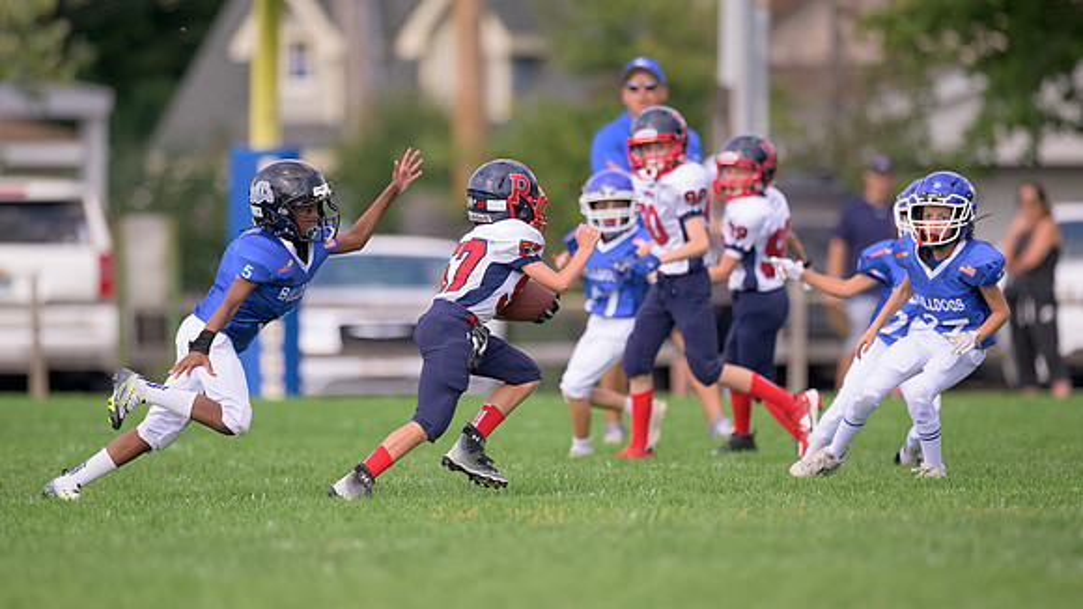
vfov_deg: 2.0
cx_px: 520
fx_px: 17635
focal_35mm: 614
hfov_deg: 3.5
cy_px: 318
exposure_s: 1/3200
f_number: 4
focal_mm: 500
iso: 800
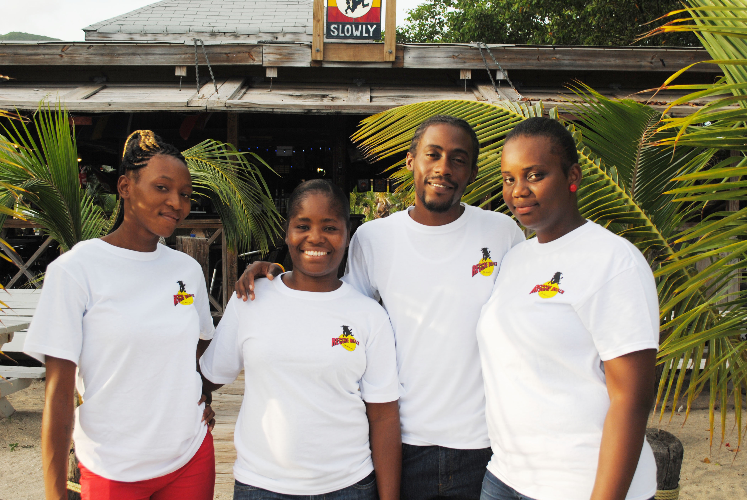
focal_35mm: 39
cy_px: 250
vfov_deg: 34.3
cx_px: 374
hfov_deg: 49.5
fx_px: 810
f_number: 5.6
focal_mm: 26
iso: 100
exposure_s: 1/125
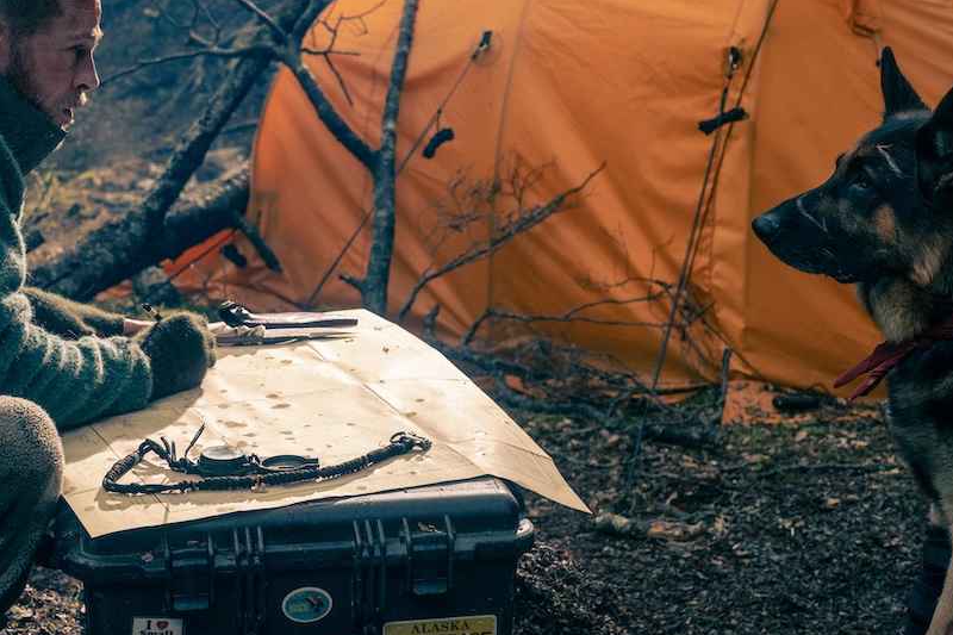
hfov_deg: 27.0
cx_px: 390
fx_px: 1985
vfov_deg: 18.2
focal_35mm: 75
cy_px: 341
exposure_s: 1/200
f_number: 5.6
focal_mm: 50
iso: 2000
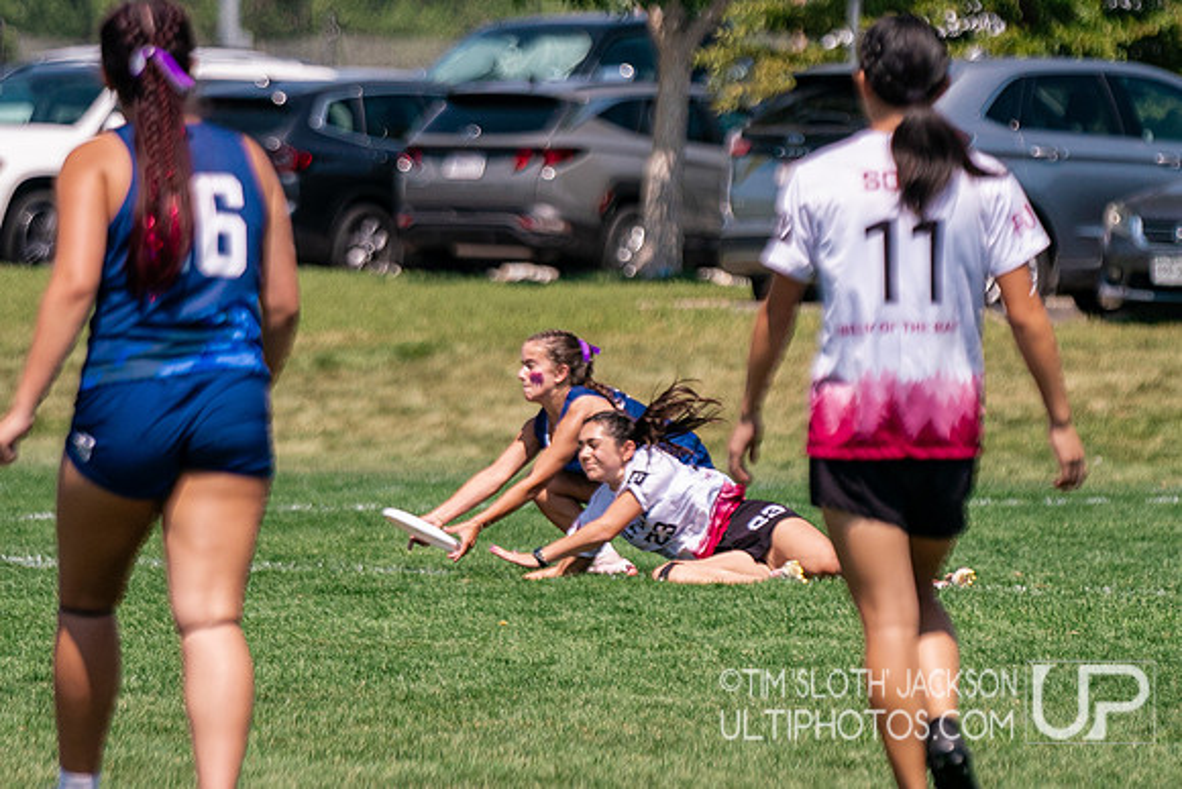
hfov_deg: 4.7
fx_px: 14533
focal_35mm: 443
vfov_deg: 3.1
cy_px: 355
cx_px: 593
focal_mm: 200
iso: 320
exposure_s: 1/6400
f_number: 3.2
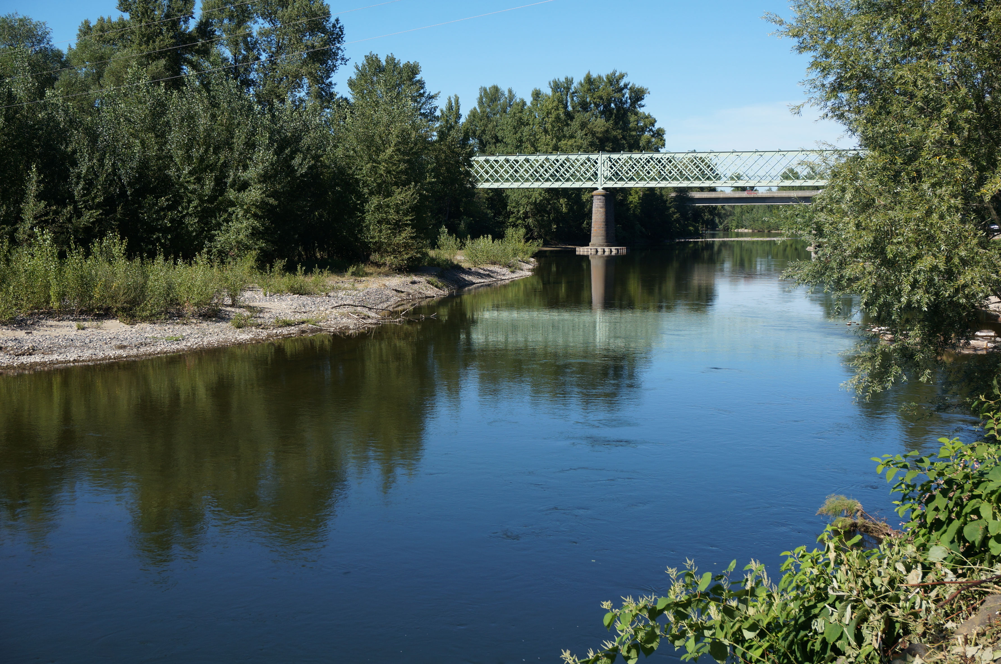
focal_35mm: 44
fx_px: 1208
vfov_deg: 30.8
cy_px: 332
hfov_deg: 45.0
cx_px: 500
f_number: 7.1
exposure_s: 1/250
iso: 100
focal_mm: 29
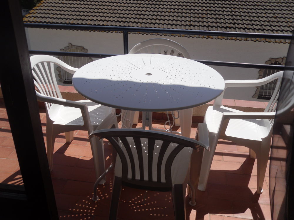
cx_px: 147
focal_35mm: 35
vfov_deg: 40.7
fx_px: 297
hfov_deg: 52.6
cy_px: 110
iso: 80
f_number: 8.2
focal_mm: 6.3
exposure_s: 1/317
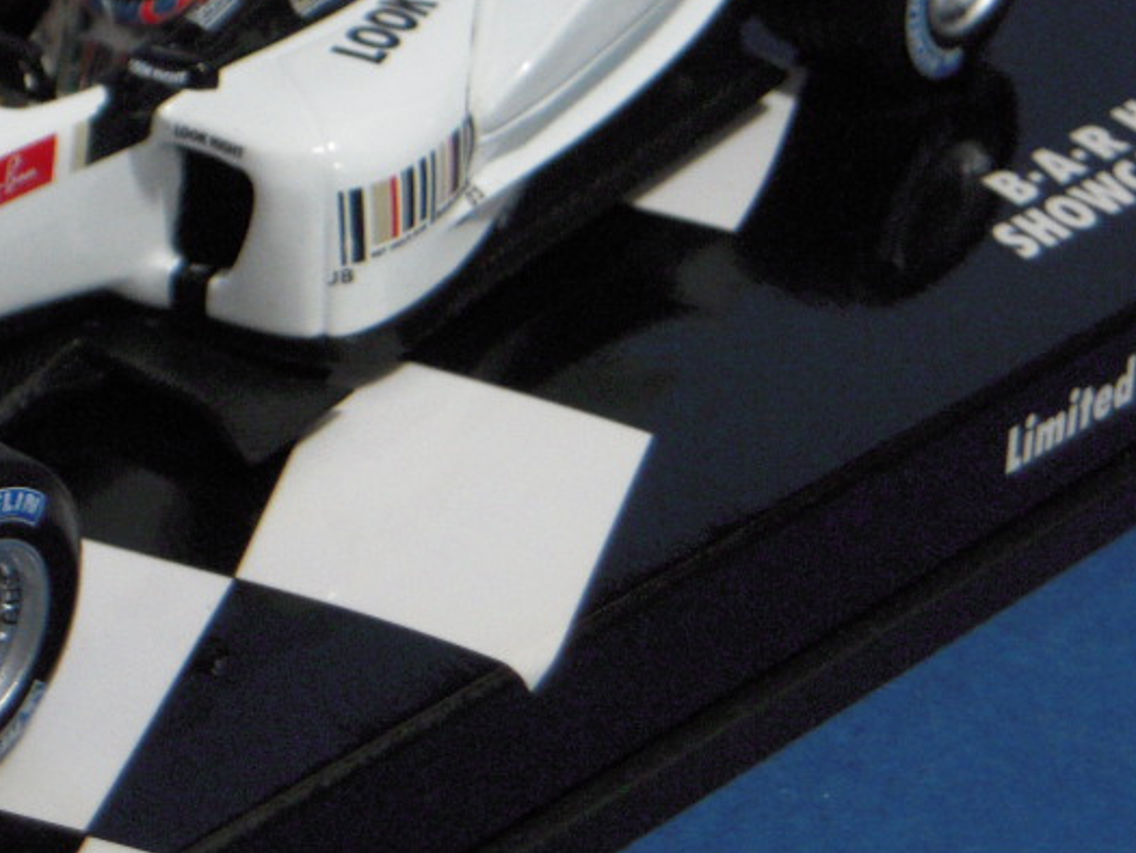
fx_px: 5186
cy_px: 266
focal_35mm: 158
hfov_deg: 12.4
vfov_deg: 9.4
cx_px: 128
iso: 500
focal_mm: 14.5
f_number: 4.7
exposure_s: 1/15
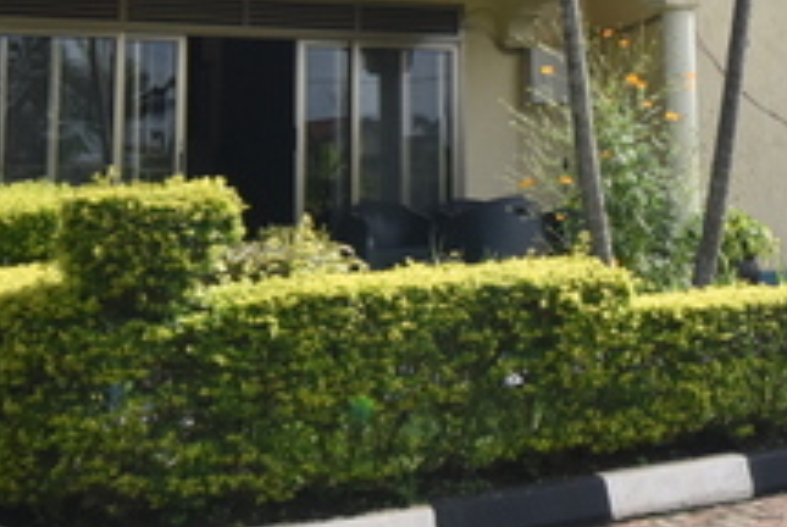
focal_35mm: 60
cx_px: 666
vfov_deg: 21.6
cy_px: -40
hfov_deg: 32.1
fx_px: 1313
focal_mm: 10
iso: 500
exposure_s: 1/800
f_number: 8
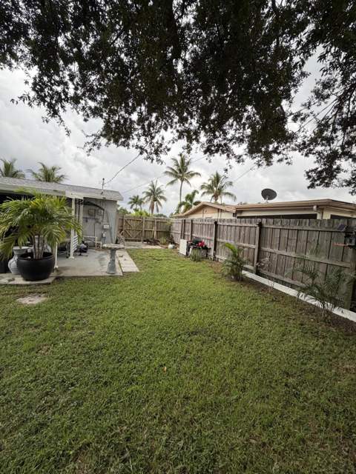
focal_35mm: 14
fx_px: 192
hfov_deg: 85.7
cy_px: 237
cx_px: 178
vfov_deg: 102.1
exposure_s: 1/121
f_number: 2.2
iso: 125
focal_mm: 2.22
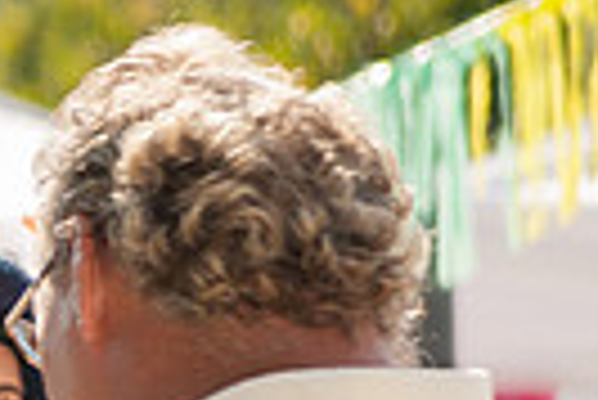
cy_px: 503
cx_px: -193
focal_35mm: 270
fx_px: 4490
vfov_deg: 5.1
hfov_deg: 7.5
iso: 200
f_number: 2.8
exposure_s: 1/2500
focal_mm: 62
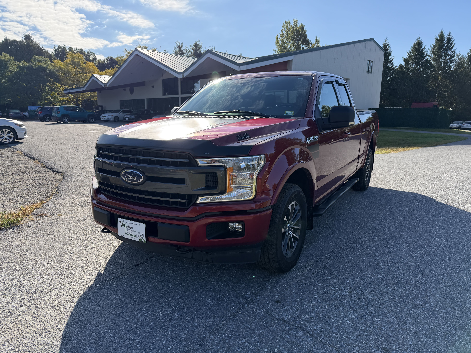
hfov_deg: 71.6
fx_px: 327
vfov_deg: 56.8
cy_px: 176
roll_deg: -1.1
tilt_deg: -9.7
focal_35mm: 24
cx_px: 236
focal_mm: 6.76
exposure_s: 1/3145
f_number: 1.78
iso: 80
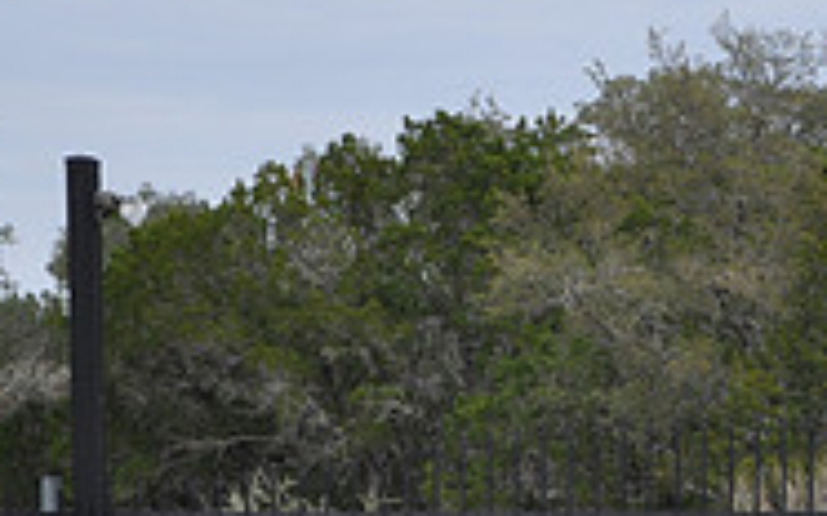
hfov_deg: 7.6
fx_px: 6217
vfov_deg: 4.7
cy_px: 612
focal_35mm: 276
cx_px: 760
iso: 220
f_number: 5.6
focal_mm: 58
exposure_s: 1/125
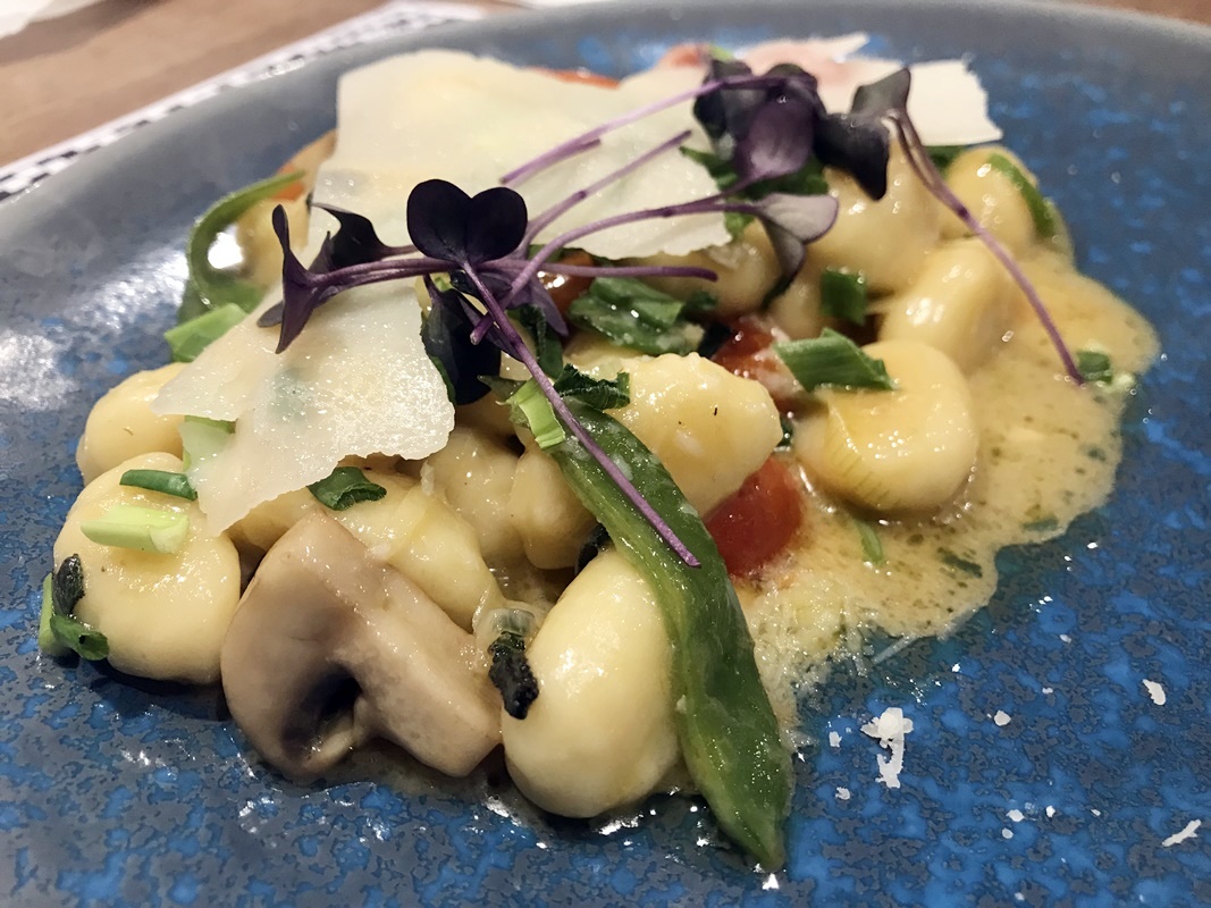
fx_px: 979
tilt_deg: -38.5
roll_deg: +3.7
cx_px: 606
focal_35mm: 28
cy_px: 454
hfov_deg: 63.4
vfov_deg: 49.7
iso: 40
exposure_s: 1/17
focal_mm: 3.99
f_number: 1.8
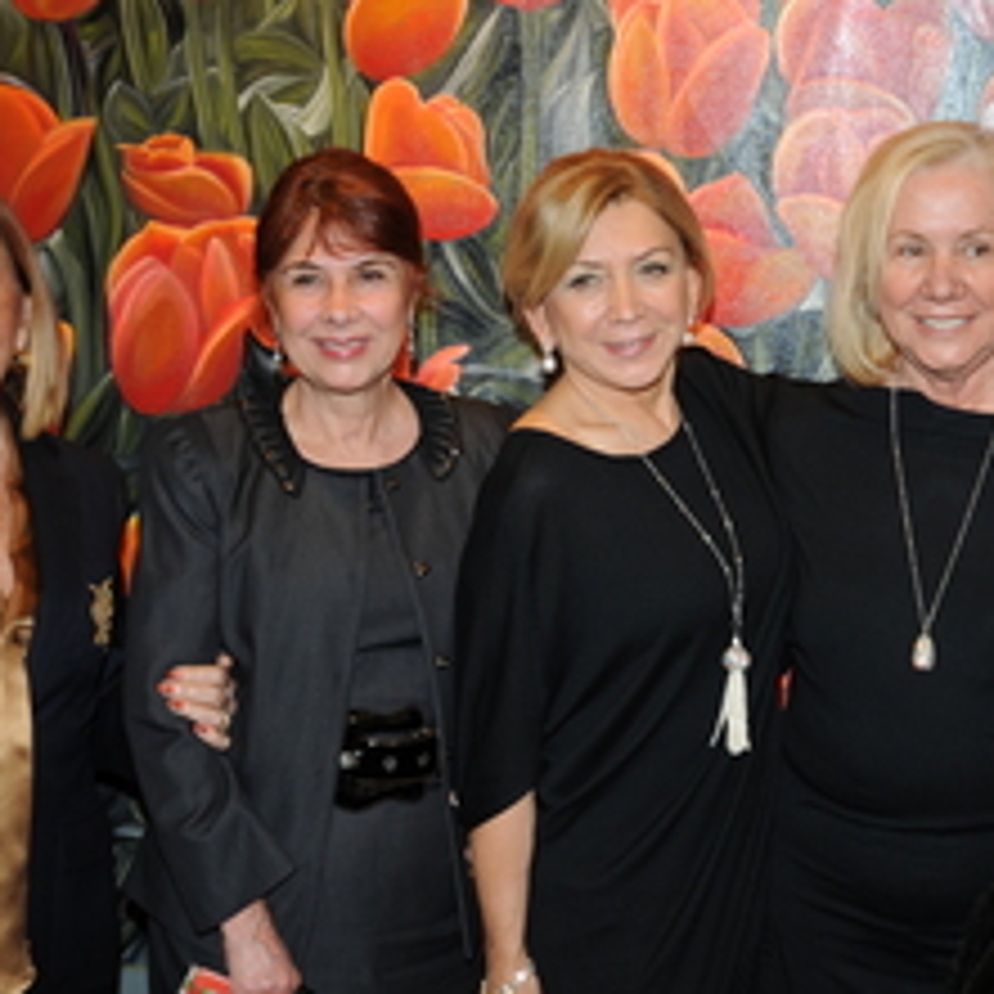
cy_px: 564
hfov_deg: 24.5
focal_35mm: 70
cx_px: 688
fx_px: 2274
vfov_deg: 24.6
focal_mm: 38
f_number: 5.6
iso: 400
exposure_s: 1/60
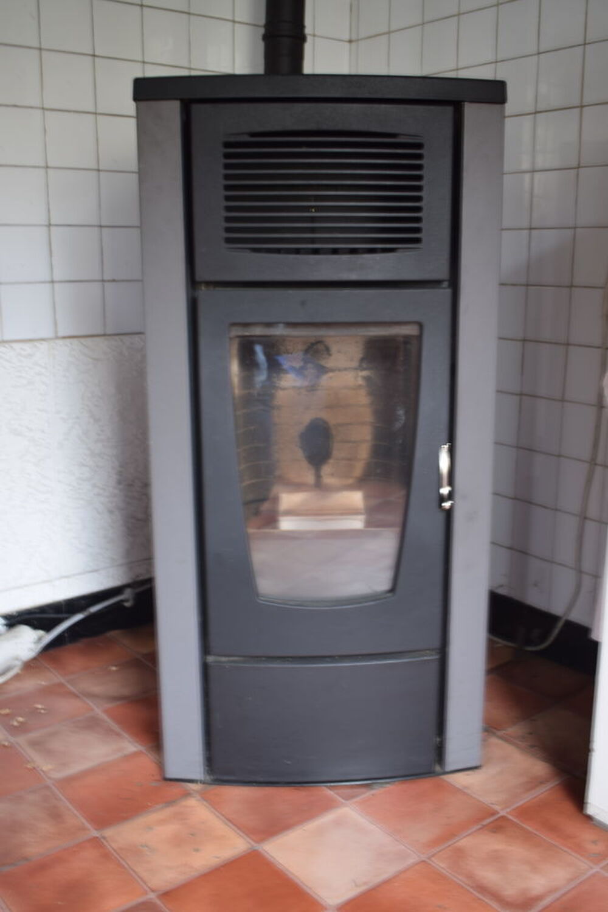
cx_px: 304
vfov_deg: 53.1
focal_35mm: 36
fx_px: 912
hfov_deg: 36.9
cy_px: 456
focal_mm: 24
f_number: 4.5
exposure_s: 1/2.5
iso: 100
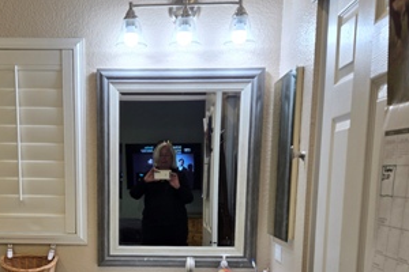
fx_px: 579
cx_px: 121
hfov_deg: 38.2
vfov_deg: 25.4
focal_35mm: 51
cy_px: 258
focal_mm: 5.4
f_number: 1.8
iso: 64
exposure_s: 1/120
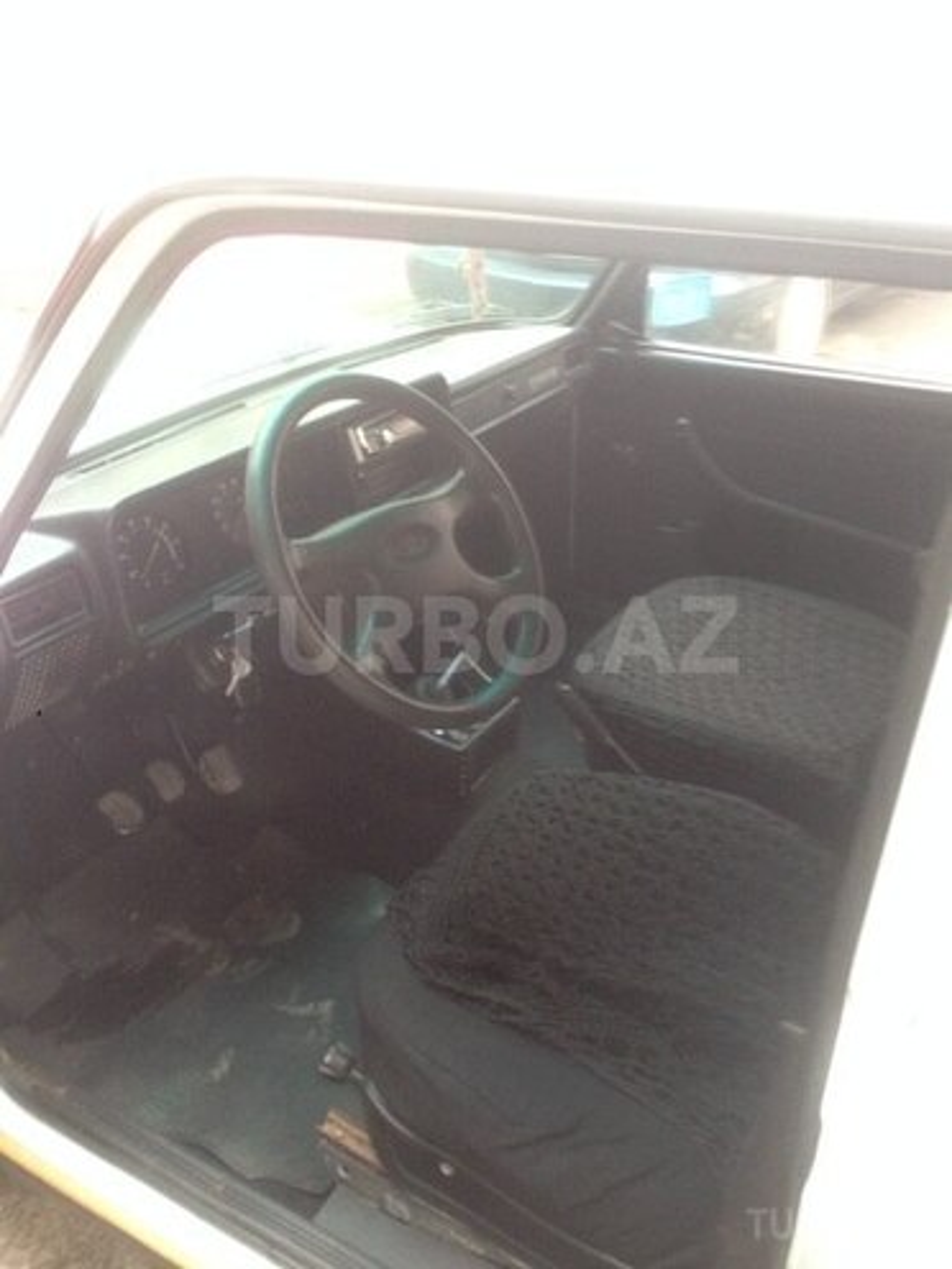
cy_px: 634
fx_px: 1210
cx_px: 476
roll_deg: -3.4
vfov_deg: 55.4
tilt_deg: -24.2
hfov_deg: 42.9
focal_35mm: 33
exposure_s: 1/20
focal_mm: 4.12
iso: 125
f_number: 2.4
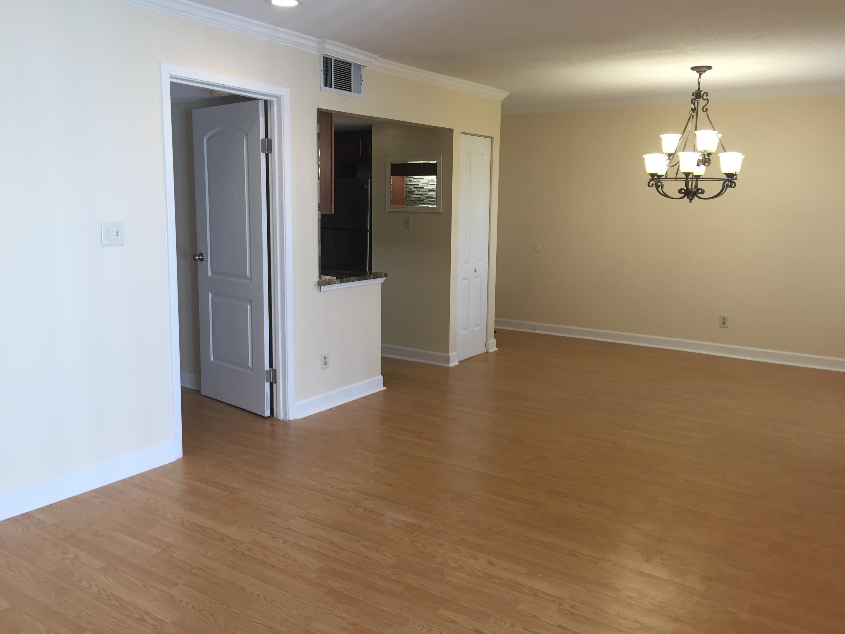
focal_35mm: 29
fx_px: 708
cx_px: 422
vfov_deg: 48.2
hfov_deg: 61.7
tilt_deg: -9.4
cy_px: 317
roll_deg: -2.3
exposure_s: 1/40
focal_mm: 4.15
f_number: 2.2
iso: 32
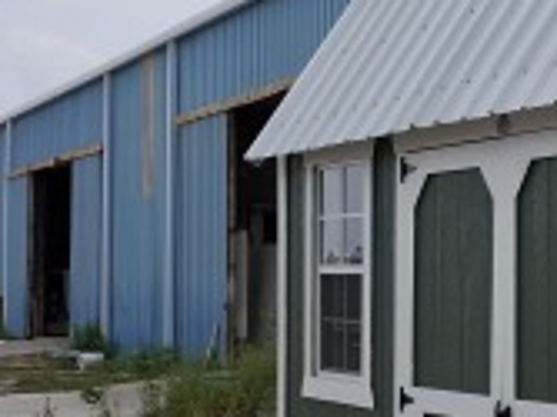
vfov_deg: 16.7
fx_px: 1415
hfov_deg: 17.7
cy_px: 257
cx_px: 1014
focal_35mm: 88
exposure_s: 1/4695
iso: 50
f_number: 1.8
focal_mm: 5.54
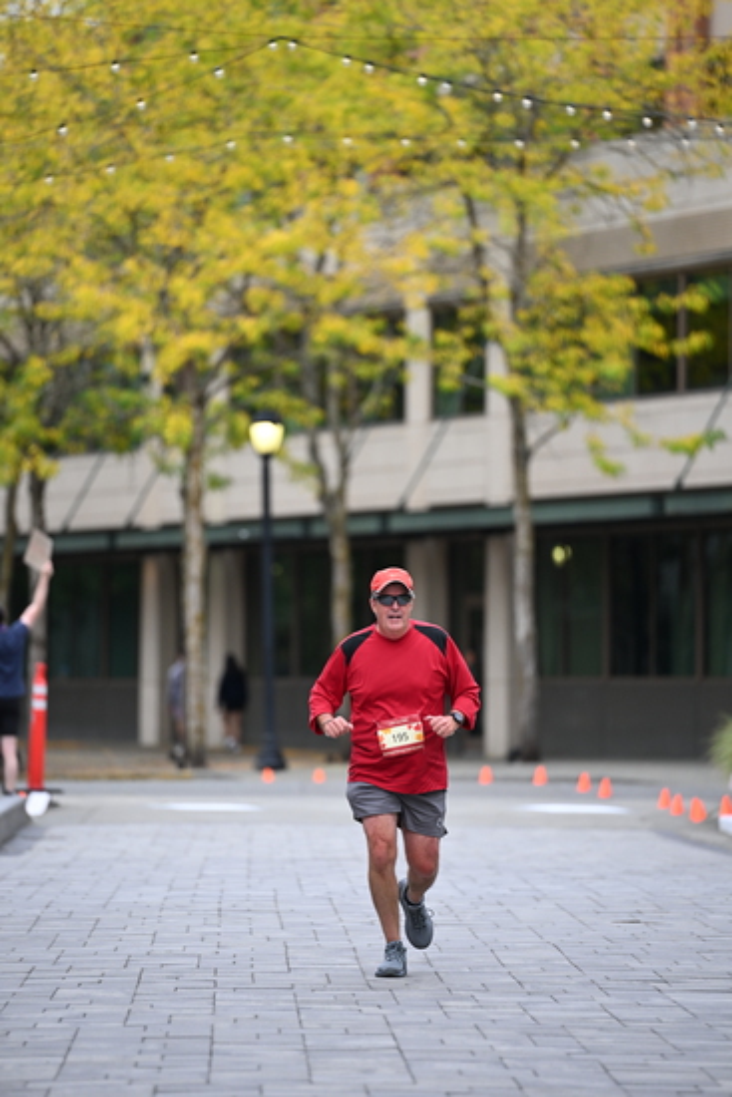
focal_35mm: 200
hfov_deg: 6.9
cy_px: 548
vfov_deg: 10.3
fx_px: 6096
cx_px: 366
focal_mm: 200
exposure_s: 1/1600
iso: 640
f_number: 2.8
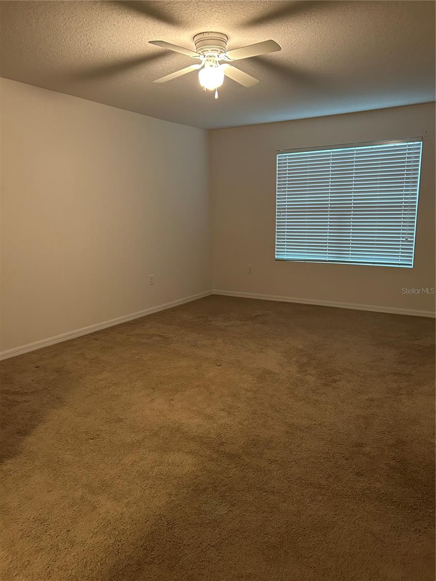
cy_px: 290
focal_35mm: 26
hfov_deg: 53.1
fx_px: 437
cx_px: 218
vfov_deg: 67.3
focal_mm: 5.7
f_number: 1.5
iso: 400
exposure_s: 1/60
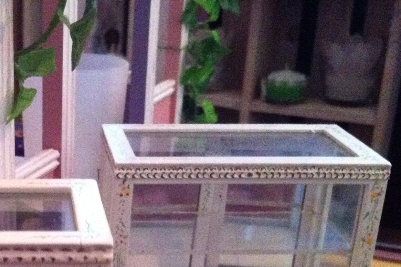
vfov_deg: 17.7
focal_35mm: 75
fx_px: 835
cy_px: 278
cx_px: 25
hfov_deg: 26.0
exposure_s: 1/15
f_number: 2.8
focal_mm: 3.85
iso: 1000
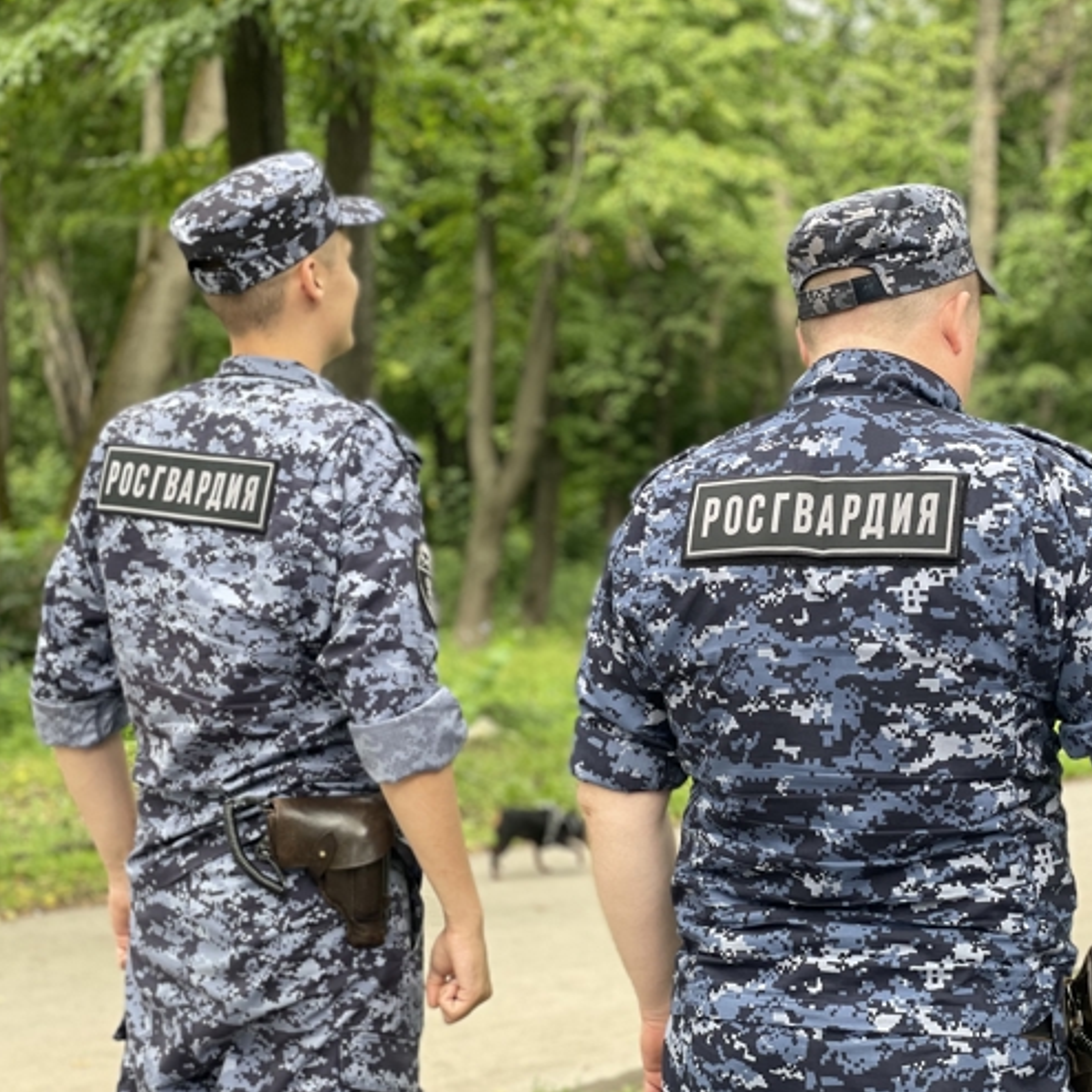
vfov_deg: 27.7
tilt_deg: -0.4
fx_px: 2213
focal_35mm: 62
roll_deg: +0.2
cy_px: 550
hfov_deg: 27.7
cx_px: 642
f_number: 2
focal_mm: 6
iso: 32
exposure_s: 1/122
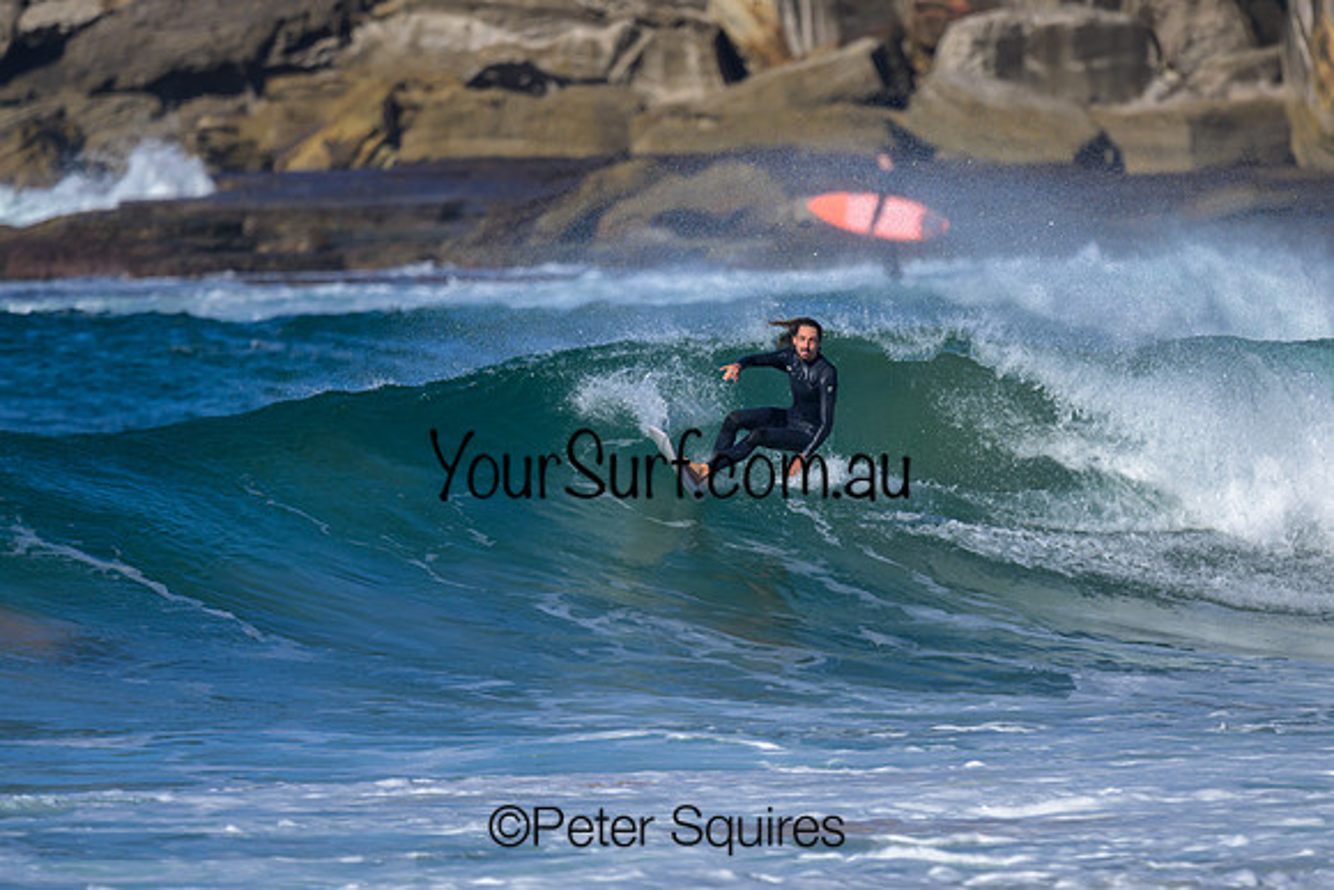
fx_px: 40767
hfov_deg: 1.9
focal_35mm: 1100
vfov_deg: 1.3
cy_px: 552
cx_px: 734
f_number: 6.3
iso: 220
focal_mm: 800
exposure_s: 1/2000
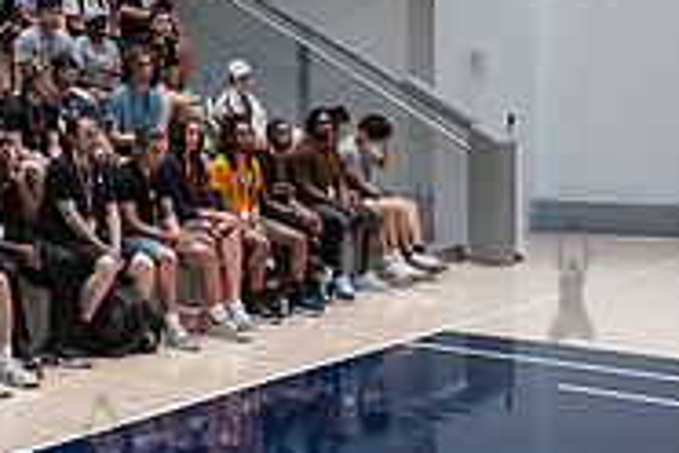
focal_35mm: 75
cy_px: 100
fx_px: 1414
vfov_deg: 18.0
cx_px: 99
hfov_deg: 26.3
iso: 5000
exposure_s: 1/400
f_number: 4
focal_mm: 24
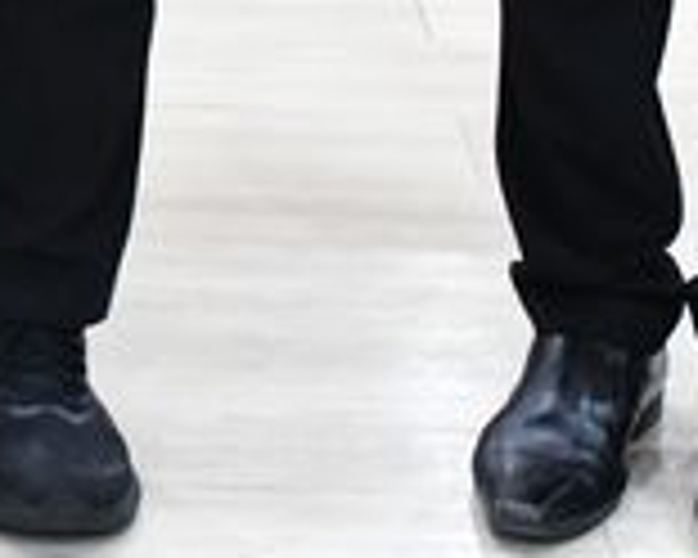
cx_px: -338
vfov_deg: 7.1
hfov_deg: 9.2
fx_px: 4235
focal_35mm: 205
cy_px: -808
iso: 3200
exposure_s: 1/80
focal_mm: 22
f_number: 3.5
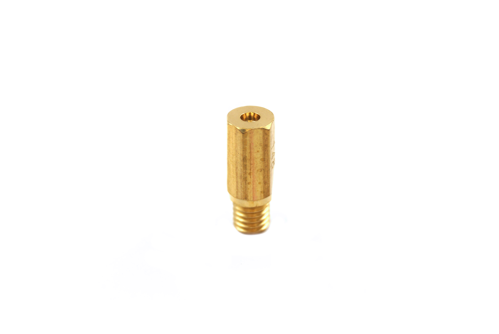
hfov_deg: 29.8
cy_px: 167
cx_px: 250
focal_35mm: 68
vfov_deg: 20.2
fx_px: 937
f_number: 6.3
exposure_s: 1/80
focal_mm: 45
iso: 100
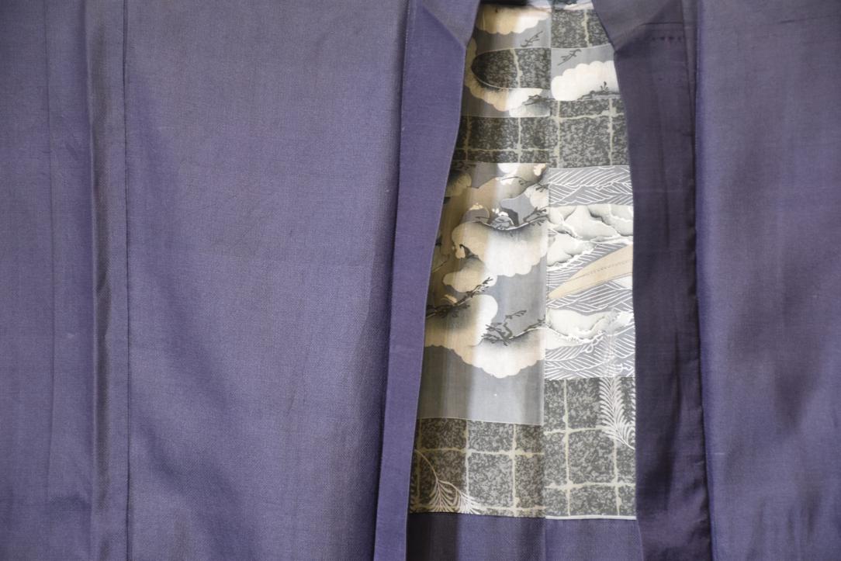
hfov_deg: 16.1
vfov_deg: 10.8
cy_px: 280
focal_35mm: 128
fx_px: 2979
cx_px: 420
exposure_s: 1/8
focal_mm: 85
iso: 400
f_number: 5.3
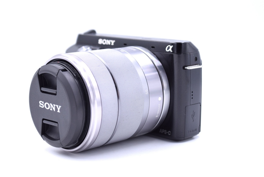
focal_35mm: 72
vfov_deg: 19.0
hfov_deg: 28.1
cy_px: 88
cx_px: 132
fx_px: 528
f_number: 7.1
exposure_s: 1/125
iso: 400
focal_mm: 48
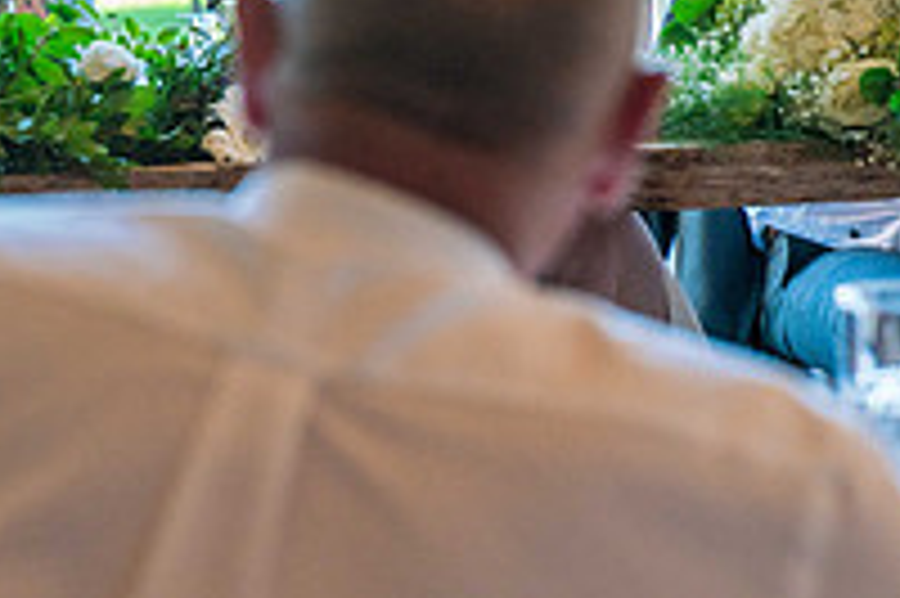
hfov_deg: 6.4
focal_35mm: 319
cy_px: -11
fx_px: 7968
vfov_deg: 4.3
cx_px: -392
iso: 1000
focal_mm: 110
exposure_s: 1/250
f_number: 5
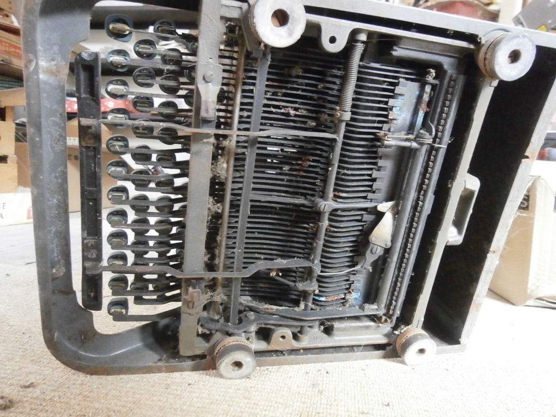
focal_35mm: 26
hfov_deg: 67.3
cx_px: 278
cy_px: 208
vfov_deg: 53.1
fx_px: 418
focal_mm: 4.7
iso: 800
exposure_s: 1/30
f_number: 2.8
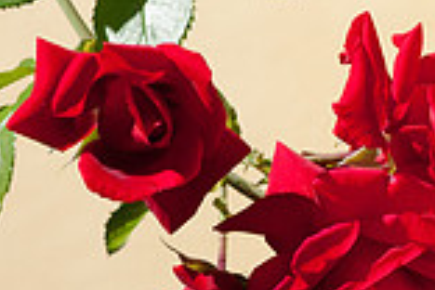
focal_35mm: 753
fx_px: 9098
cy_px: 174
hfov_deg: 2.7
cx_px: 717
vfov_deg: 1.8
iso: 200
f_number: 4
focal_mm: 135
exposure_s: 1/8000
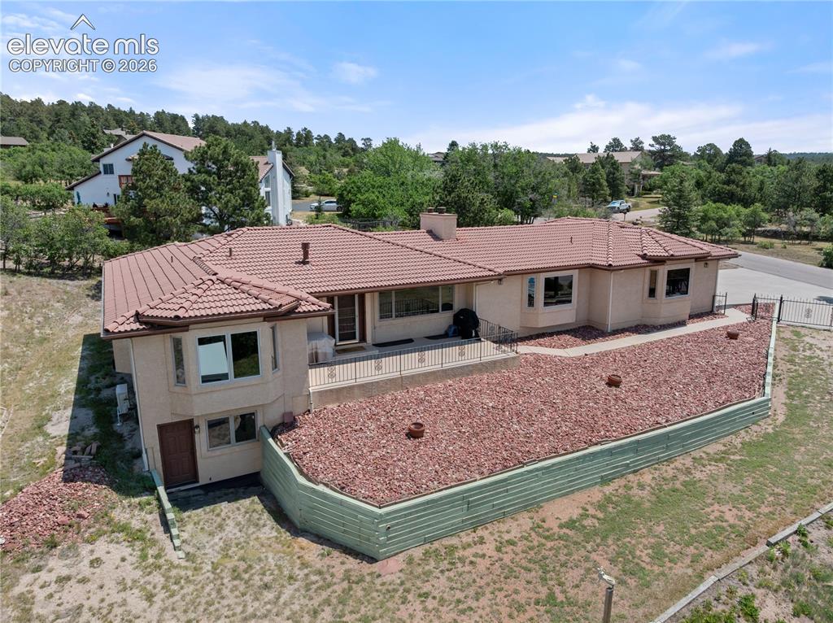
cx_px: 416
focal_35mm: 24
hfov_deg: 71.6
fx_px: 577
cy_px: 312
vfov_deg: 56.7
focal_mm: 12.29
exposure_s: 1/800
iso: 320
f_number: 2.8
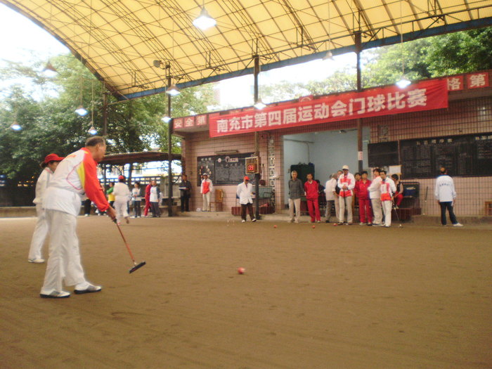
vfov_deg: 39.7
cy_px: 184
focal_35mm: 36
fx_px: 512
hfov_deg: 51.4
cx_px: 246
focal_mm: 6.3
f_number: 3.1
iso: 250
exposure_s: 1/30
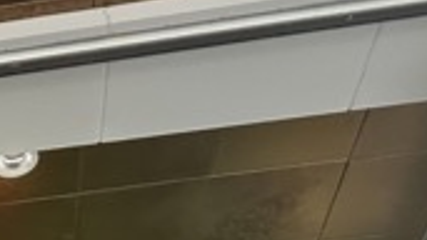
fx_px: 1109
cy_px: 548
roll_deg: -1.7
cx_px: -247
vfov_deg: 10.8
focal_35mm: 98
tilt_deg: +18.6
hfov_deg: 18.7
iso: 400
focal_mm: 6.86
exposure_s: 1/57
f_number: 1.78
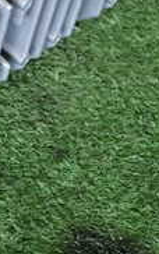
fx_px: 775
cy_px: -24
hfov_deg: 10.9
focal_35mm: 112
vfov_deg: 17.9
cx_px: -131
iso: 250
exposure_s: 1/80
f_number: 2.4
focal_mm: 5.79
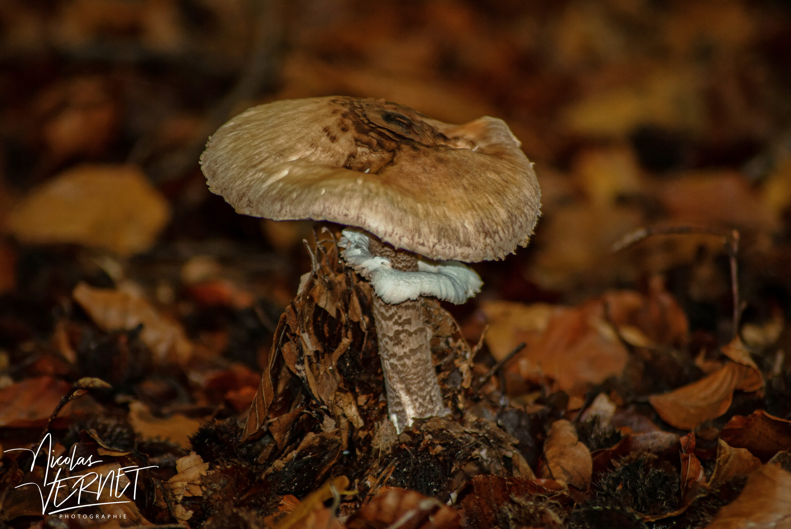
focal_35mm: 315
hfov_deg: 6.5
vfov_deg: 4.4
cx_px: 396
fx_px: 6930
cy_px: 264
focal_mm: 210
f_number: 4.8
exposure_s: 1/60
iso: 200
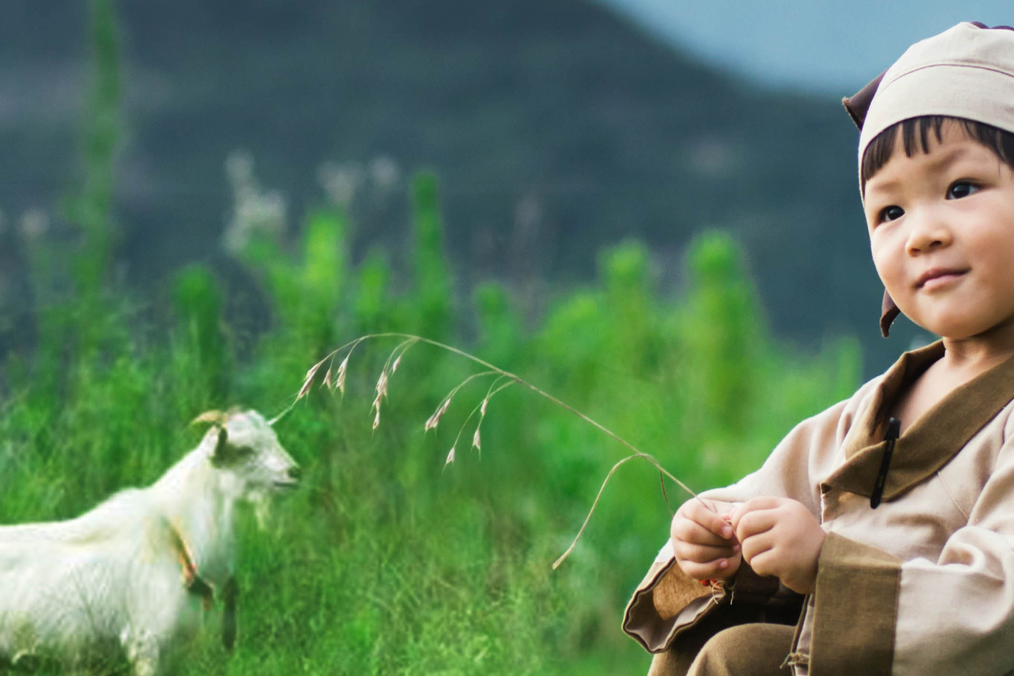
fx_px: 4846
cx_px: 357
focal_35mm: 172
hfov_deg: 11.9
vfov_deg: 8.0
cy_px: 299
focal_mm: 50
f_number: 2.2
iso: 250
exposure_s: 1/500
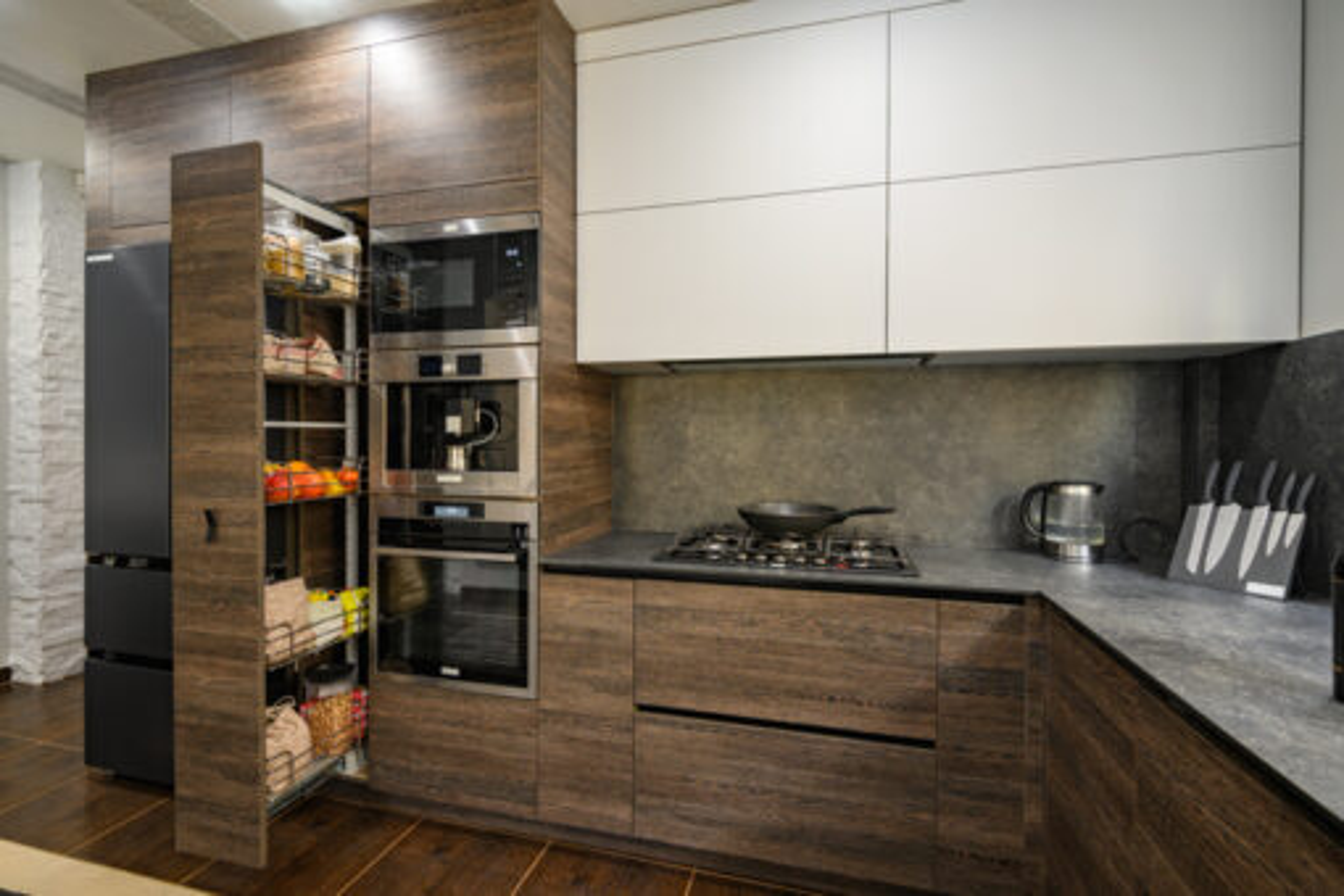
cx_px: 672
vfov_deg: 73.7
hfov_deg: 96.7
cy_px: 448
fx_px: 597
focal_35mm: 16
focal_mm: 16
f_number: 8
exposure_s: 1/5
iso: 100
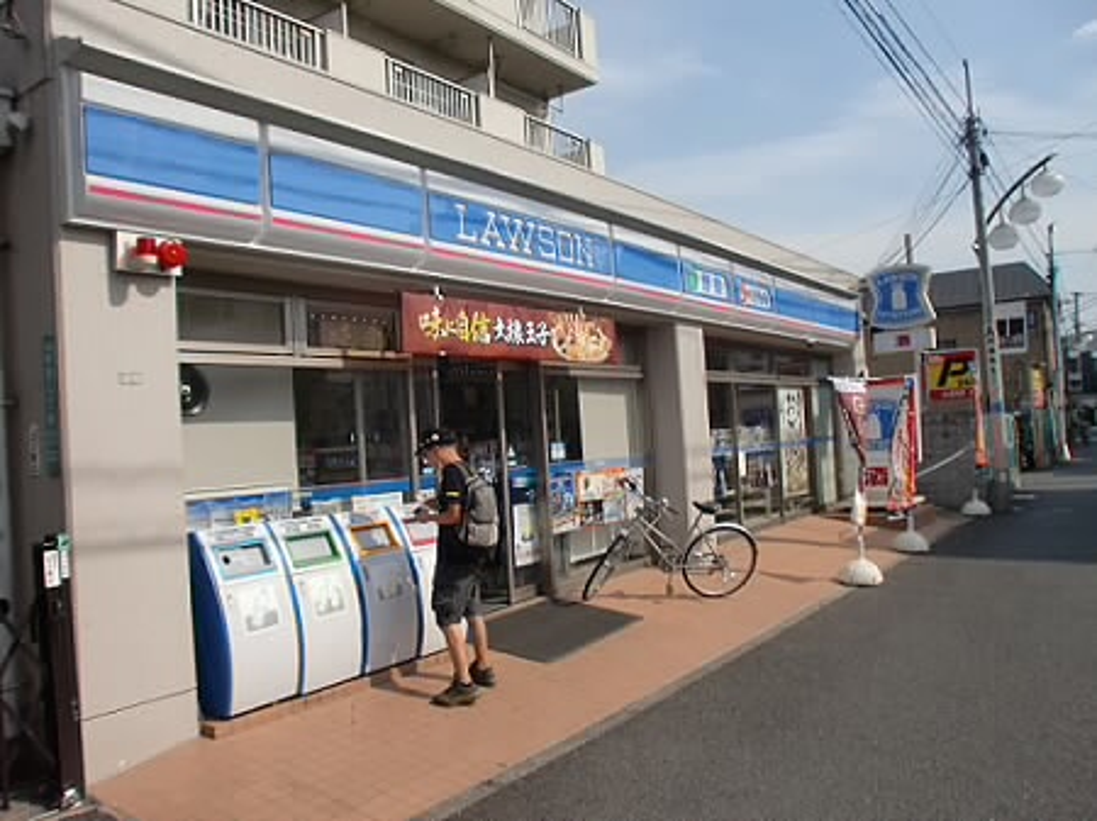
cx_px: 548
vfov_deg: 49.7
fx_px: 887
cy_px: 410
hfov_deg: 63.5
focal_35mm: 28
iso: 64
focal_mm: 4.65
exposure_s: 1/200
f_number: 7.8
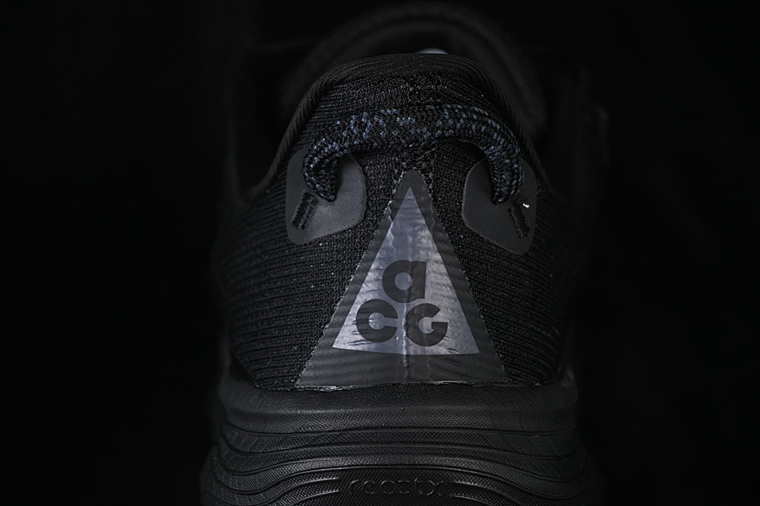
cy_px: 253
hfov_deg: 27.0
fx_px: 1583
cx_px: 380
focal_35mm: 75
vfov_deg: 18.2
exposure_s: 1/50
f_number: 6.3
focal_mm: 50
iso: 160
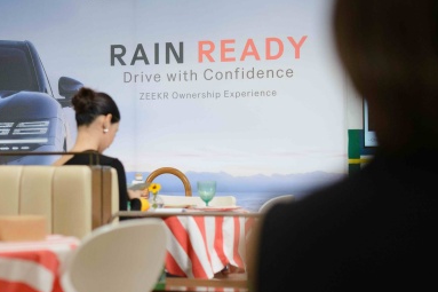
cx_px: 56
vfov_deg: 13.9
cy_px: 119
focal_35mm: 98
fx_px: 1192
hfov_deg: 20.5
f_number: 2
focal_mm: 50
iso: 1400
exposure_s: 1/1250
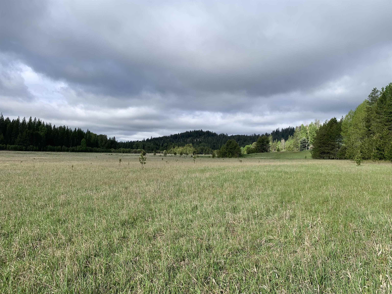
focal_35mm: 26
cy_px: 147
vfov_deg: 53.1
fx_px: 294
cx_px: 196
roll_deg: -1.1
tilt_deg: +1.7
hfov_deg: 67.3
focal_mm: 4.25
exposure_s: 1/1812
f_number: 1.8
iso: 25
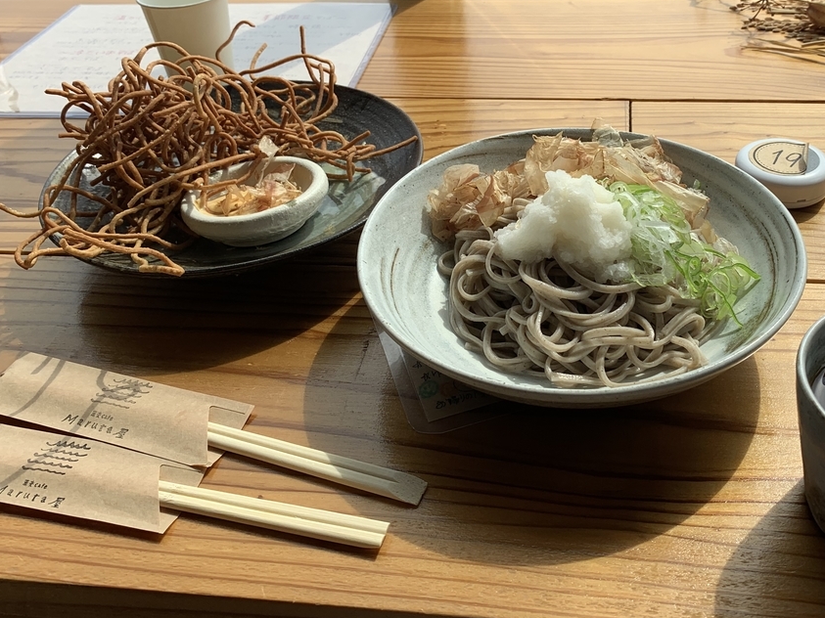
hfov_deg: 49.7
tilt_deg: -34.3
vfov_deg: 38.1
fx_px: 882
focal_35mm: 37
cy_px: 191
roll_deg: +3.0
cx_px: 511
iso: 25
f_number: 1.8
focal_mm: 4.25
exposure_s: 1/1560
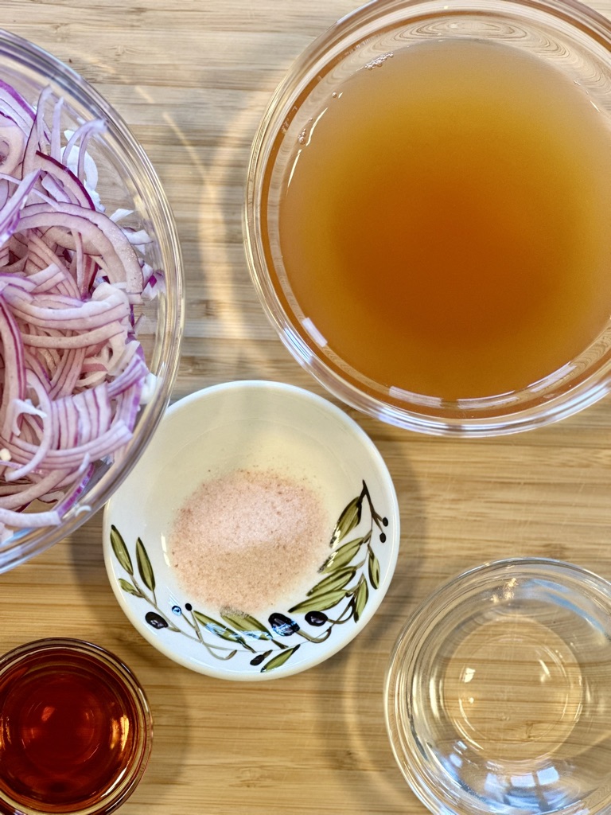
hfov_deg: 19.1
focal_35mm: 77
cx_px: 306
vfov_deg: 25.3
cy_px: 408
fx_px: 1812
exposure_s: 1/60
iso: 125
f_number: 2.8
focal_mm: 9
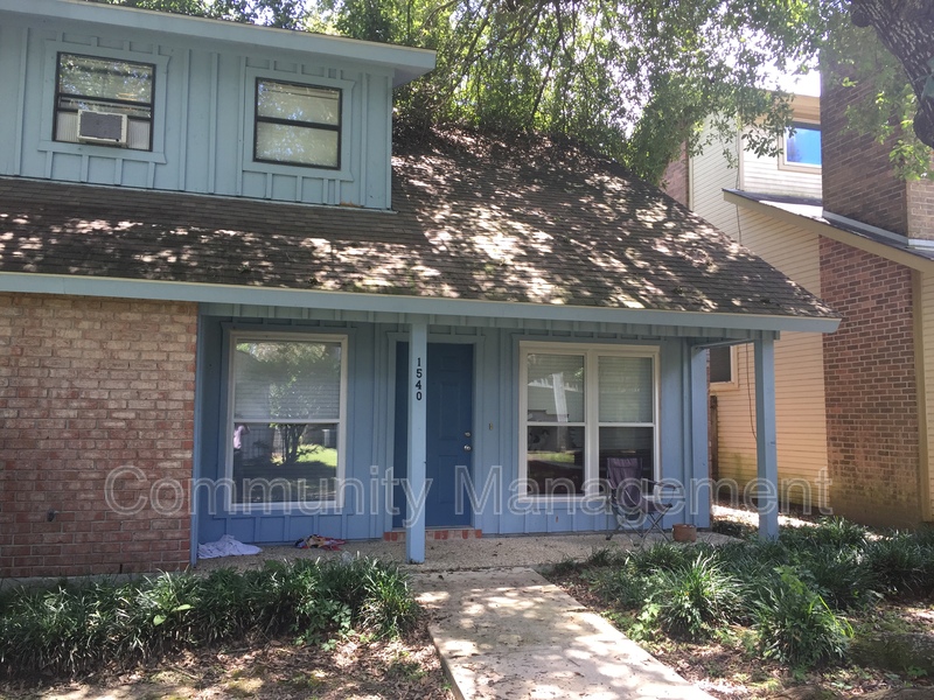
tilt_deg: +4.0
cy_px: 350
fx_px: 782
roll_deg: -0.9
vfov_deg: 48.2
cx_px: 467
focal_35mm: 29
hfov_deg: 61.7
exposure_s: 1/120
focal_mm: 4.15
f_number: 2.2
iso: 50
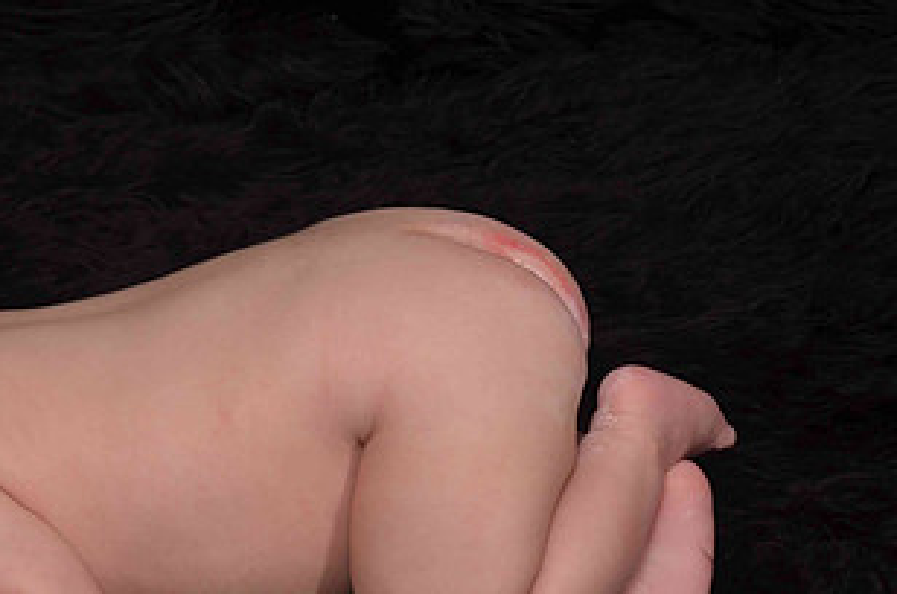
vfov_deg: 6.4
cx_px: 87
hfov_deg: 9.7
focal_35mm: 212
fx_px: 5270
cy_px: 524
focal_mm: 75
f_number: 9
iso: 200
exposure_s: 1/60
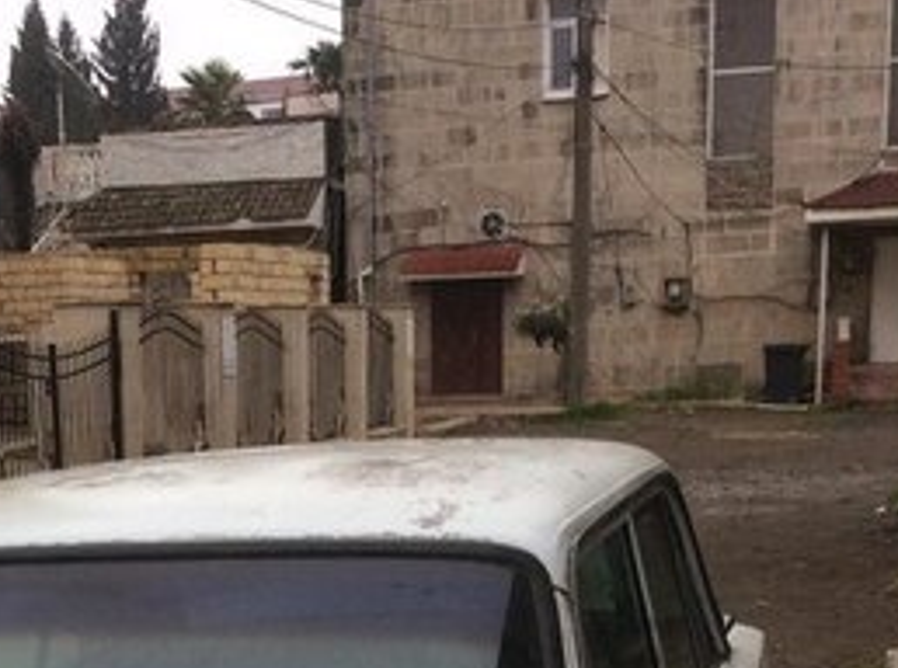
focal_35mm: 82
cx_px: 202
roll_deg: +1.8
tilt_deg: -13.7
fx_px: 2121
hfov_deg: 23.6
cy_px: 826
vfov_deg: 17.0
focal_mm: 3.3
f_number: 2.4
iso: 32
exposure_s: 1/403
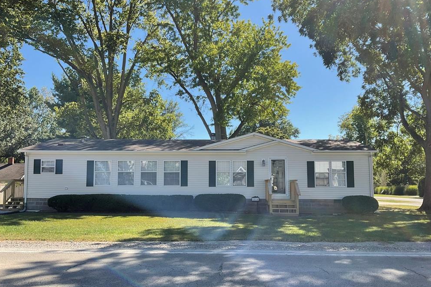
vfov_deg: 42.3
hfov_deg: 60.3
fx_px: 371
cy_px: 154
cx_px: 216
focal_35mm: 31
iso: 16
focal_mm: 3
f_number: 1.8
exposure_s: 1/944
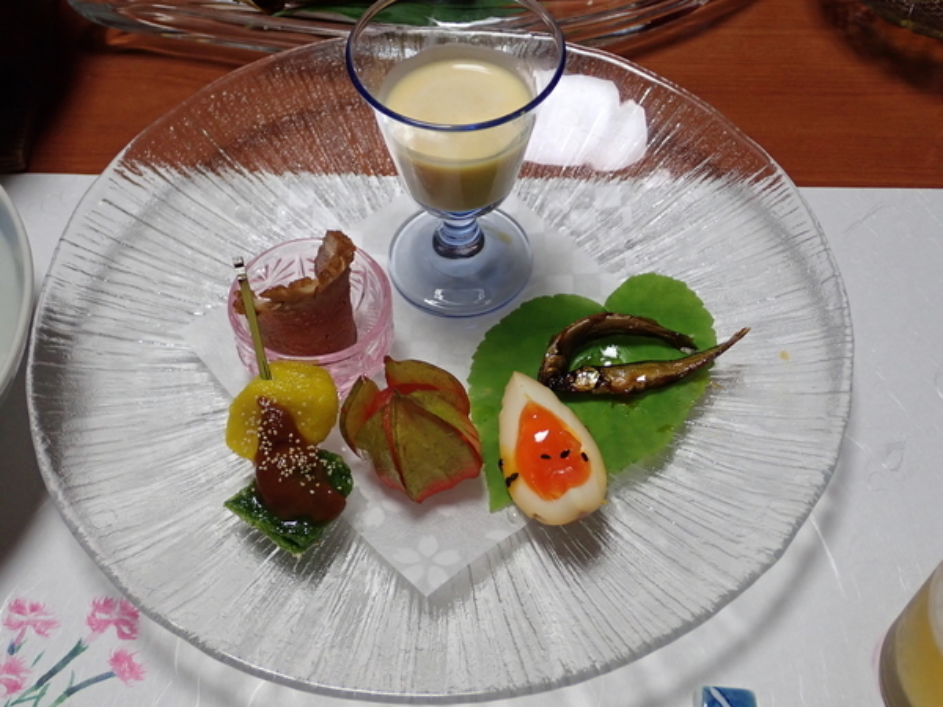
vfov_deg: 36.0
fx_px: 1090
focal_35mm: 40
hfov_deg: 46.8
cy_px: 354
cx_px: 472
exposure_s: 1/40
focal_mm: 7.34
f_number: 2.8
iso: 320
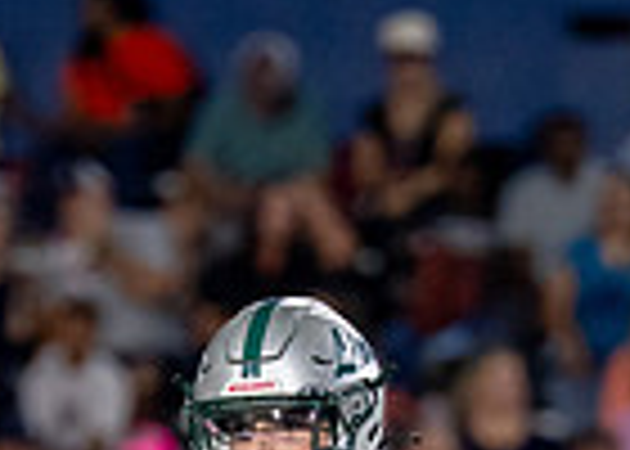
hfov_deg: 1.5
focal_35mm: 1320
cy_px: 905
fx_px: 23618
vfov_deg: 1.1
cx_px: 325
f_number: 2.8
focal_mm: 200
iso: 2000
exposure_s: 1/1250
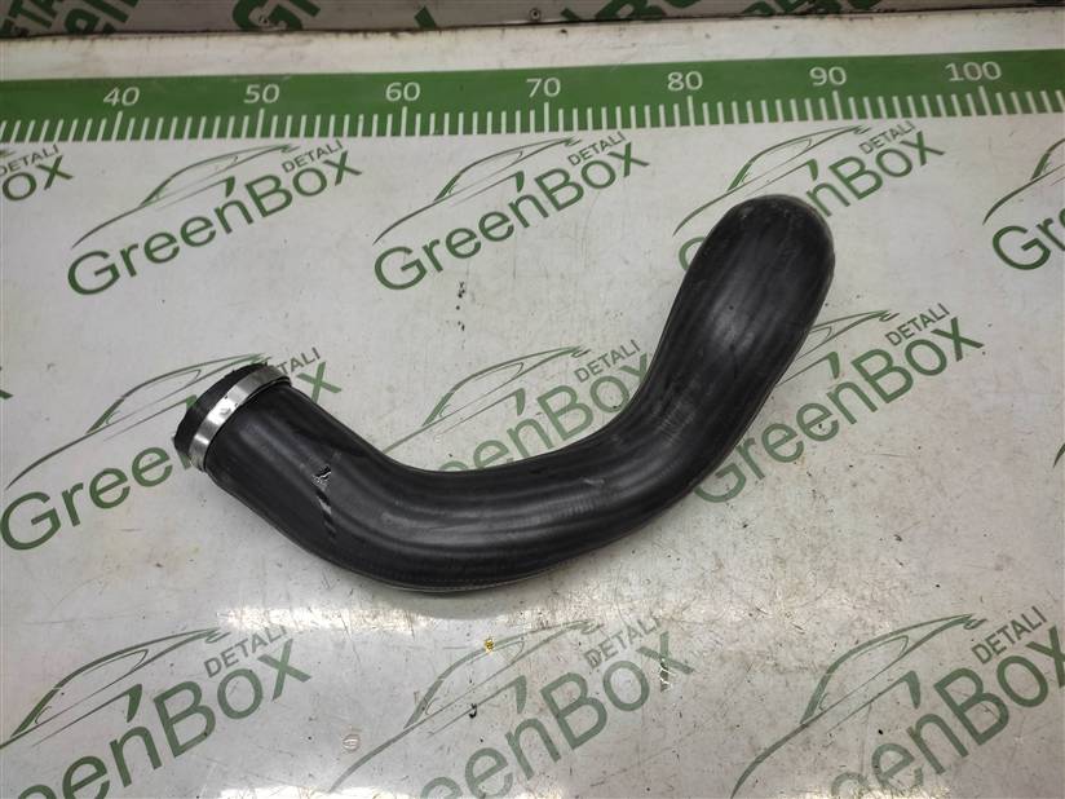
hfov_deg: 67.3
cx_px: 532
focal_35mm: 26
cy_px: 400
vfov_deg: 53.1
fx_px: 800
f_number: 1.79
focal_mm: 4.74
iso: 138
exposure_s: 1/50
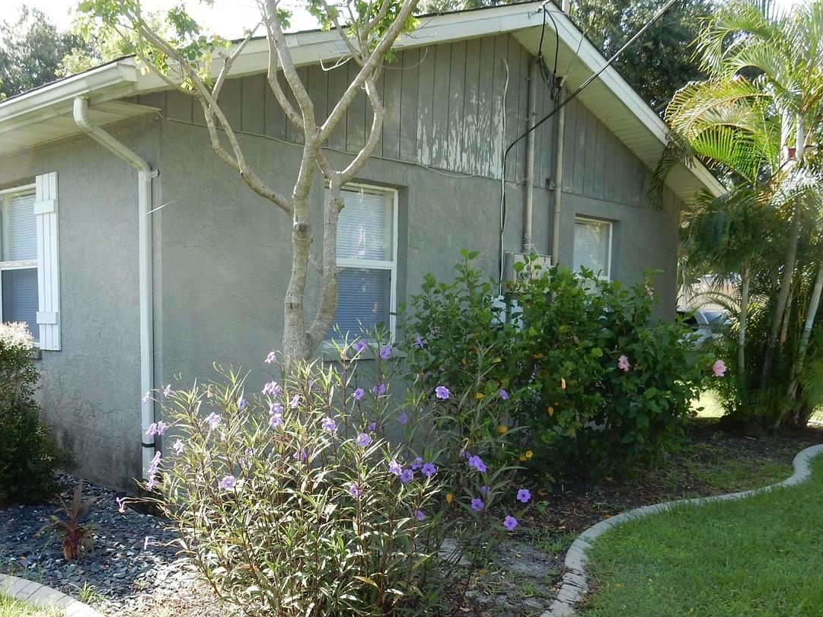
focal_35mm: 37
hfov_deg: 49.4
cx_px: 285
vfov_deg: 38.3
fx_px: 880
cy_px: 399
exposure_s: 1/200
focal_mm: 4.5
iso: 125
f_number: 3.7
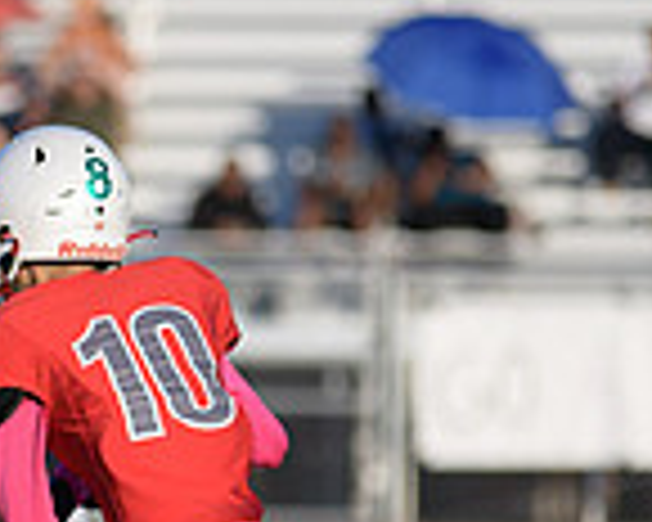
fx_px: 14530
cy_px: 439
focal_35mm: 753
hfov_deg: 2.6
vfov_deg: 2.1
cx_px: -13
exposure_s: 1/5000
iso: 280
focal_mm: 200
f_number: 2.8
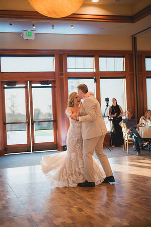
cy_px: 114
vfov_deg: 39.6
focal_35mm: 50
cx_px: 76
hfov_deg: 27.0
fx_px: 315
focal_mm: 50
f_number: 1.4
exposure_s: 1/1250
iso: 1250
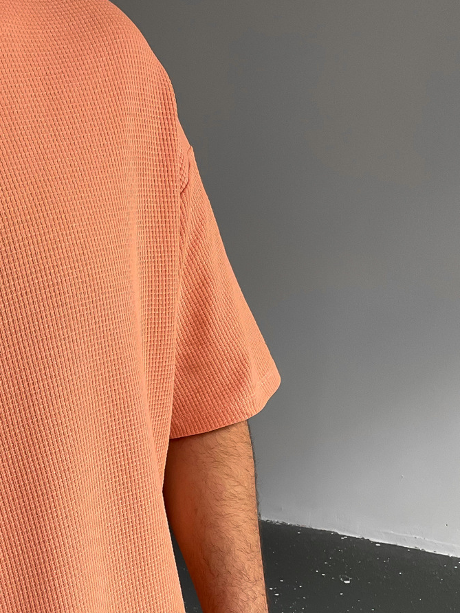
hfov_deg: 27.1
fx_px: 921
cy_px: 516
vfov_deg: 35.3
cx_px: 53
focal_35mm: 52
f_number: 1.8
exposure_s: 1/120
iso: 64
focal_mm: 3
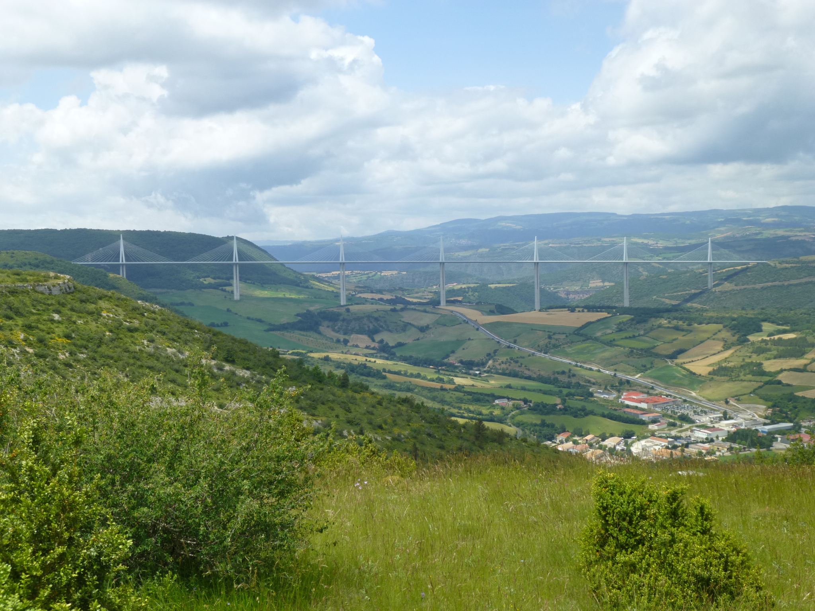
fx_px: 965
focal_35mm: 41
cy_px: 306
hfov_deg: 45.8
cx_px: 408
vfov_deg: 35.1
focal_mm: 7.4
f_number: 3.8
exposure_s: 1/1000
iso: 100
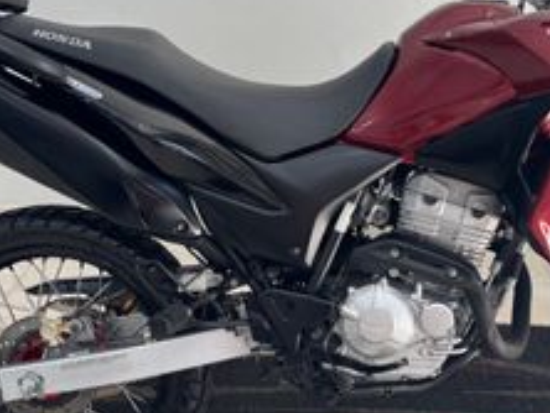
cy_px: 166
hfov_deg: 34.5
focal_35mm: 55
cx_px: 382
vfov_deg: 26.6
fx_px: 875
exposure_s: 1/120
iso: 50
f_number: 1.6
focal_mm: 5.96
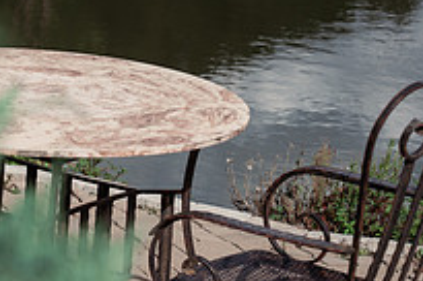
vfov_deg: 10.0
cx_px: -132
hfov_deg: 14.5
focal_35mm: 136
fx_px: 1595
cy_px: 25
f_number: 4
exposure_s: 1/1250
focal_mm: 48
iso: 160
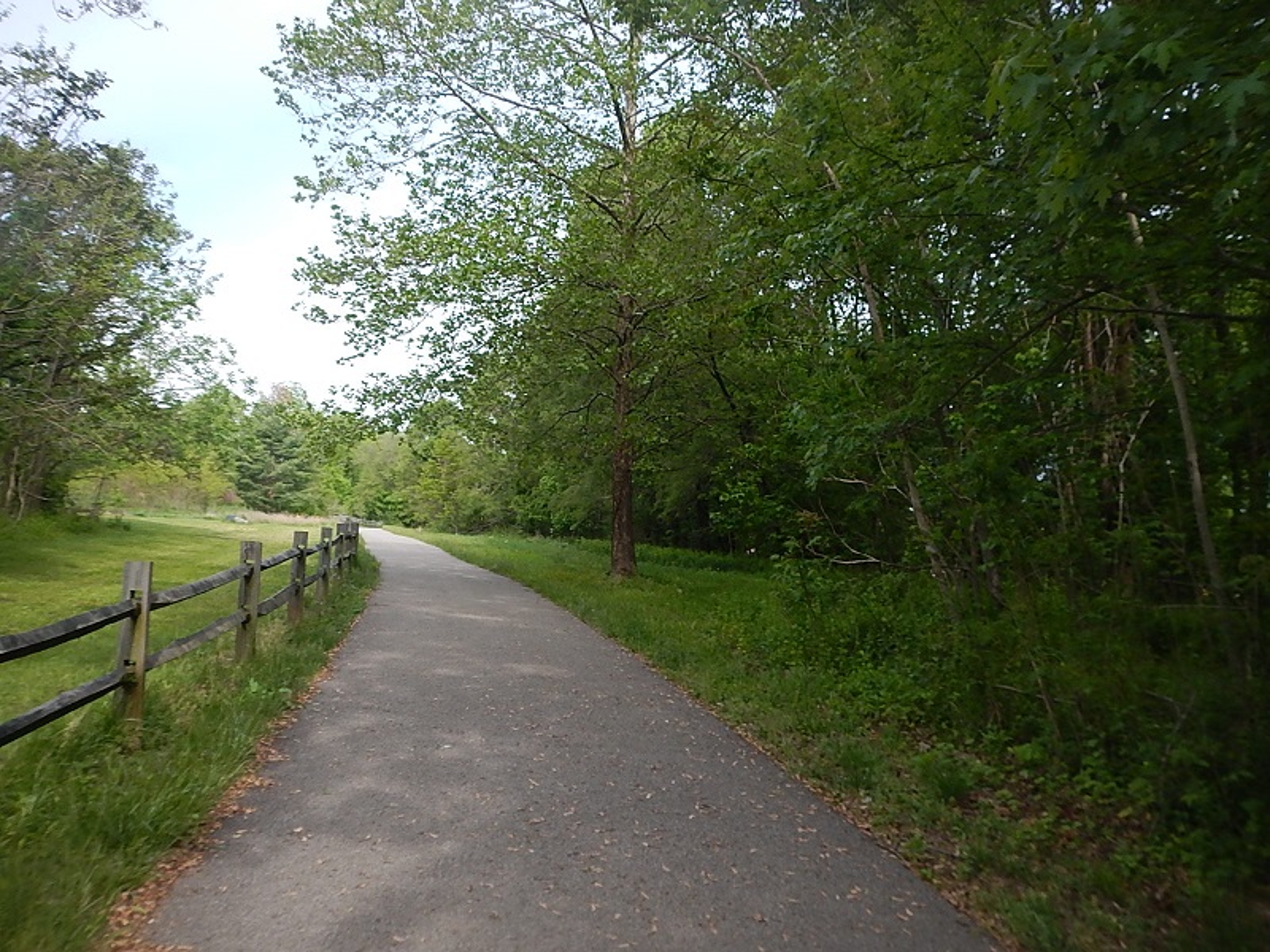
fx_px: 1027
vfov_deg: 49.7
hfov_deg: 63.4
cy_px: 476
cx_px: 635
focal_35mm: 28
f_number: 3.9
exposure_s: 1/320
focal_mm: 5
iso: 125
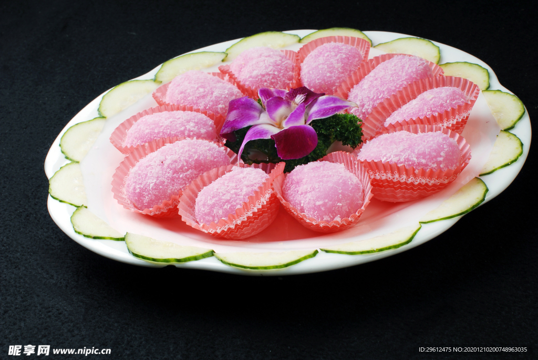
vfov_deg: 18.2
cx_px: 269
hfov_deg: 27.0
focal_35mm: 75
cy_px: 180
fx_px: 1122
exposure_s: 1/200
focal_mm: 50
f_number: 16
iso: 100
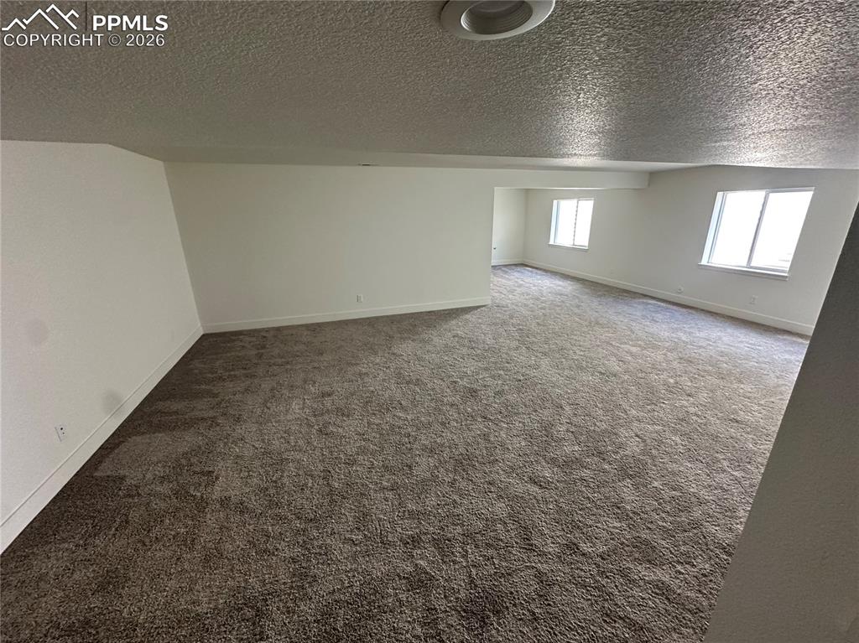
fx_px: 347
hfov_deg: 102.1
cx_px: 430
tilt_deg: -17.2
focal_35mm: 14
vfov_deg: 85.6
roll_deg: -0.1
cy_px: 322
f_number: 2.2
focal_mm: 2.22
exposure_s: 1/99
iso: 320
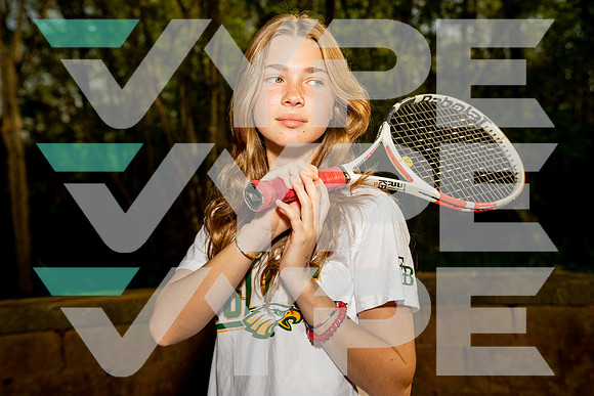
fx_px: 792
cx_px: 297
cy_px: 198
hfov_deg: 41.1
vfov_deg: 28.1
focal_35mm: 48
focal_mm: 48
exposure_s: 1/250
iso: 125
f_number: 4.5
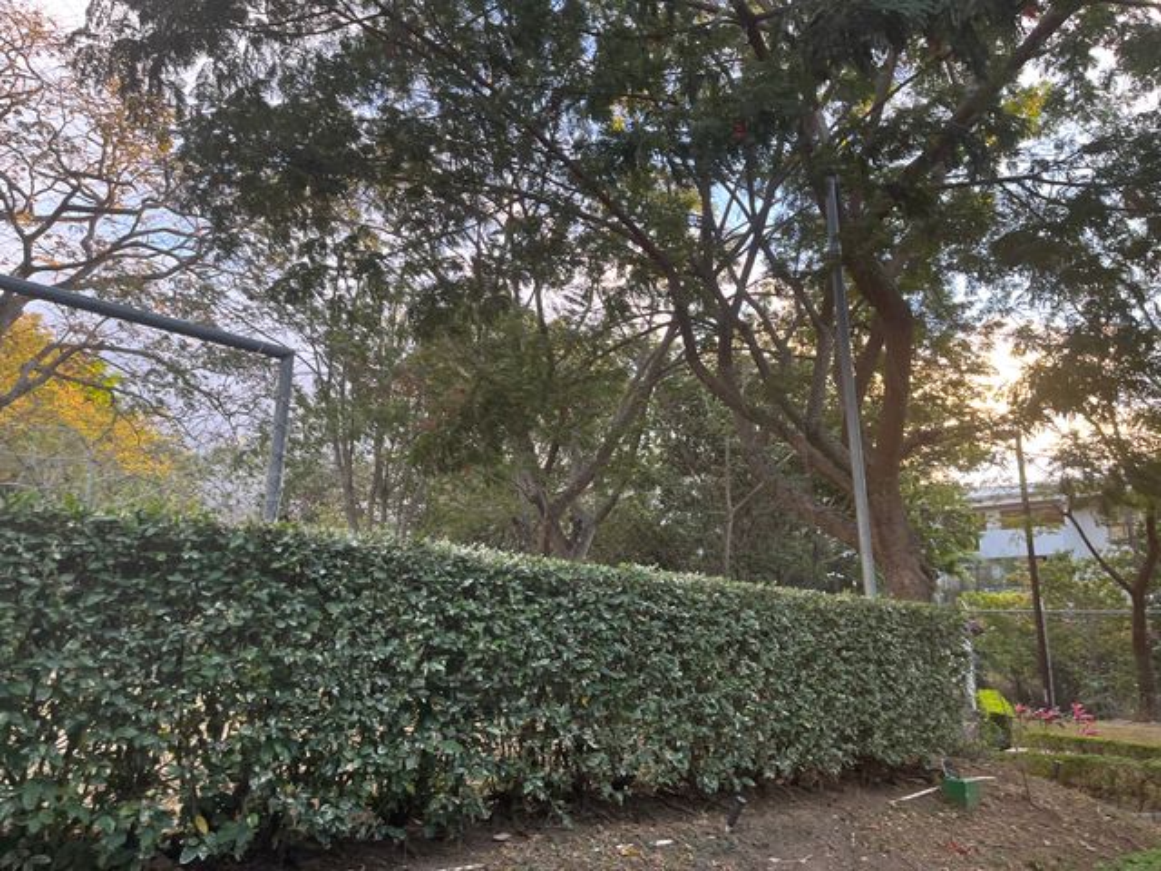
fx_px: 872
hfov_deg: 67.3
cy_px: 436
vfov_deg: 53.1
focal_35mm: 26
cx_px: 580
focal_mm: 5.1
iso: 80
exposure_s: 1/121
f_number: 1.6
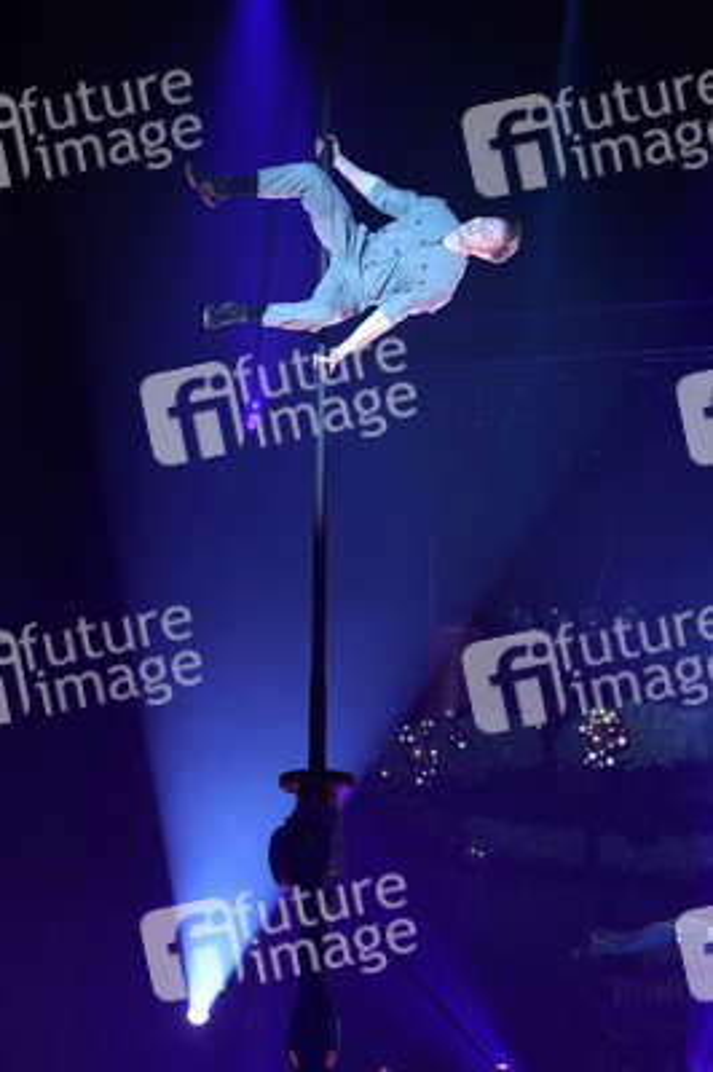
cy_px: 536
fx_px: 2232
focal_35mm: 75
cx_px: 356
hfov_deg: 18.2
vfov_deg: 27.0
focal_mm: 75
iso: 1000
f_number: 3.2
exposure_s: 1/500
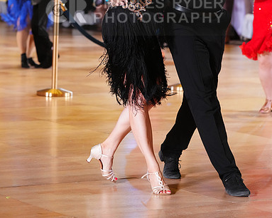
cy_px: 12
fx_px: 1328
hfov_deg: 11.7
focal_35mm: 165
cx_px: 137
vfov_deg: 9.3
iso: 3200
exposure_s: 1/400
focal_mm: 116
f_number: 4
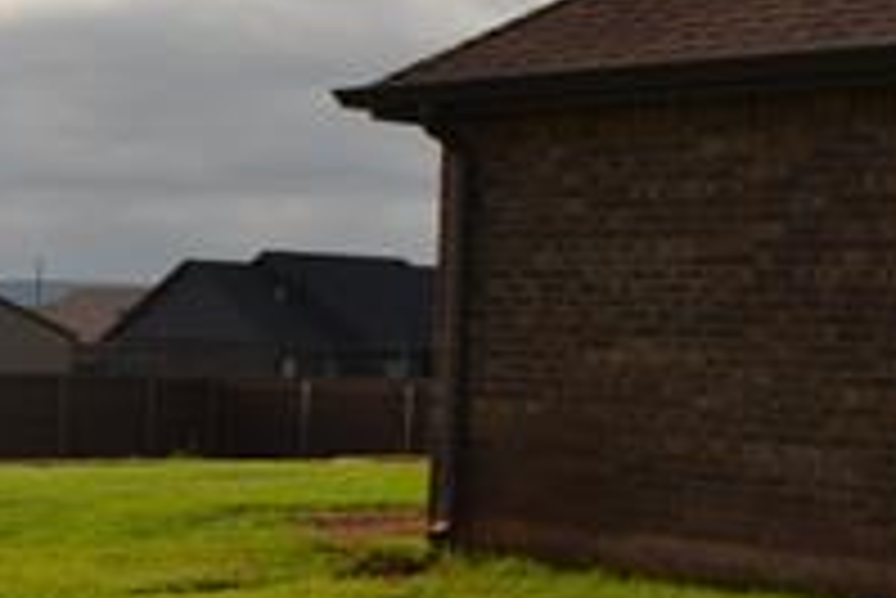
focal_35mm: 106
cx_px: -482
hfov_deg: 17.2
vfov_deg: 12.9
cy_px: 472
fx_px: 2640
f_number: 10
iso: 100
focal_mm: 22
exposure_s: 1/200
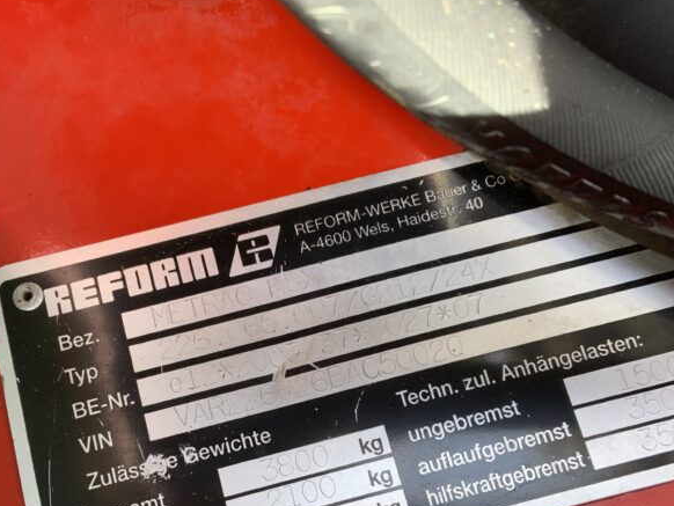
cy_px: 372
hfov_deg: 37.4
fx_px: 993
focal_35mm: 51
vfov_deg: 28.2
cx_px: 285
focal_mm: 3
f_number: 1.8
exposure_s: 1/101
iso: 64
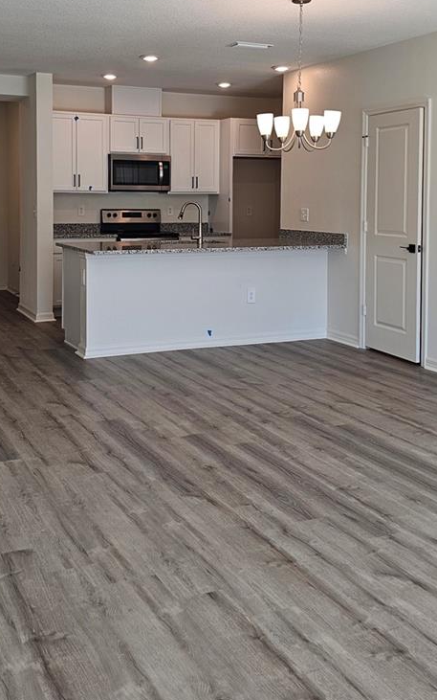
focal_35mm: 40
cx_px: 173
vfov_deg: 48.5
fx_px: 762
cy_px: 238
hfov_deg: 31.9
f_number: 1.7
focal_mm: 6.3
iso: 32
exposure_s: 1/120
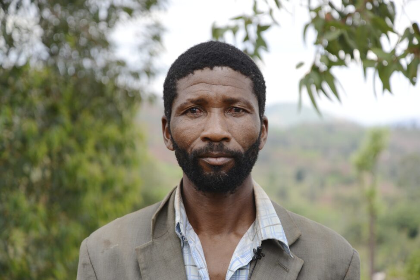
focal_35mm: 85
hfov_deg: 23.9
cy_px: 140
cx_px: 210
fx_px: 992
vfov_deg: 16.1
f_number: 4.5
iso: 800
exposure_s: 1/1000
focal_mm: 85
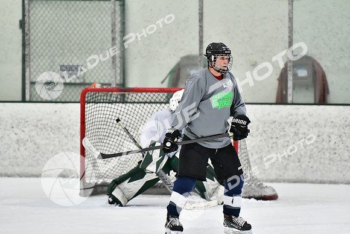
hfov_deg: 6.9
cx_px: 175
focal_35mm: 300
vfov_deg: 4.6
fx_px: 2917
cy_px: 117
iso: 6400
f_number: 2.8
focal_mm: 200
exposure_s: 1/2000
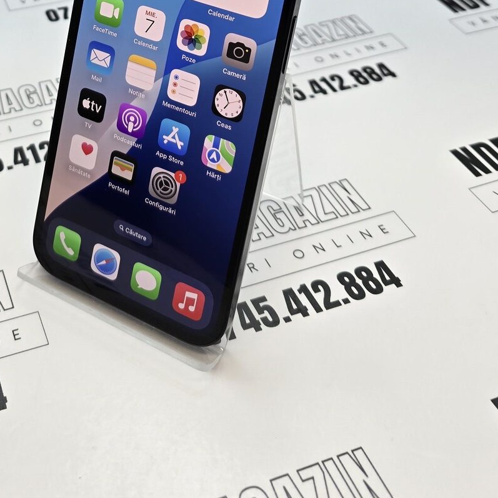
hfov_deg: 32.2
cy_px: -107
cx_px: 74
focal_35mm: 51
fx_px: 830
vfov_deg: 28.7
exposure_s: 1/100
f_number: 1.7
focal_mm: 6.3
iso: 20
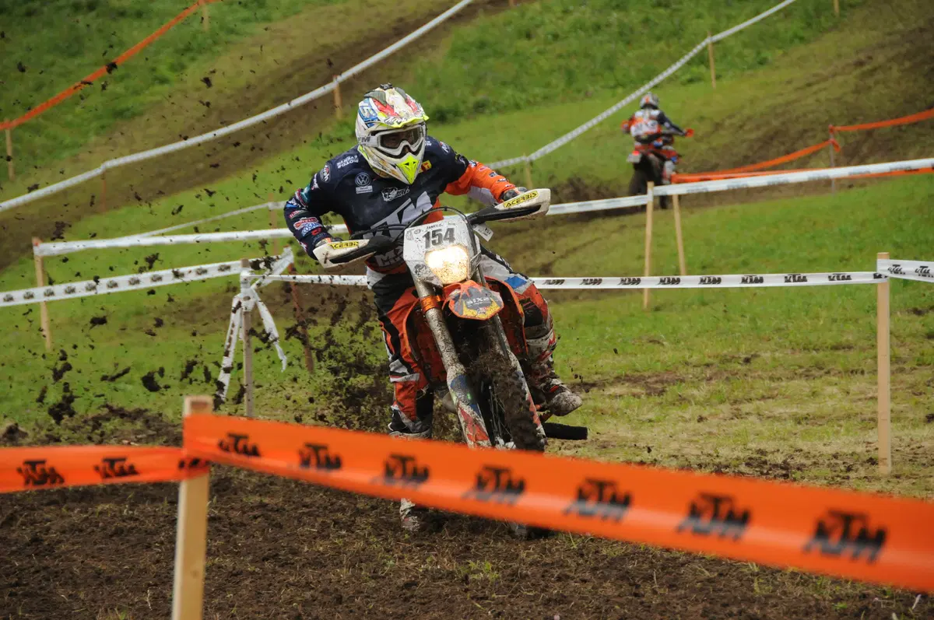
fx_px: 4353
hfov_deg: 12.2
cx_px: 467
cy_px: 310
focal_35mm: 168
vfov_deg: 8.2
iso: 1000
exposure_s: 1/800
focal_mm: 112
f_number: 5.3
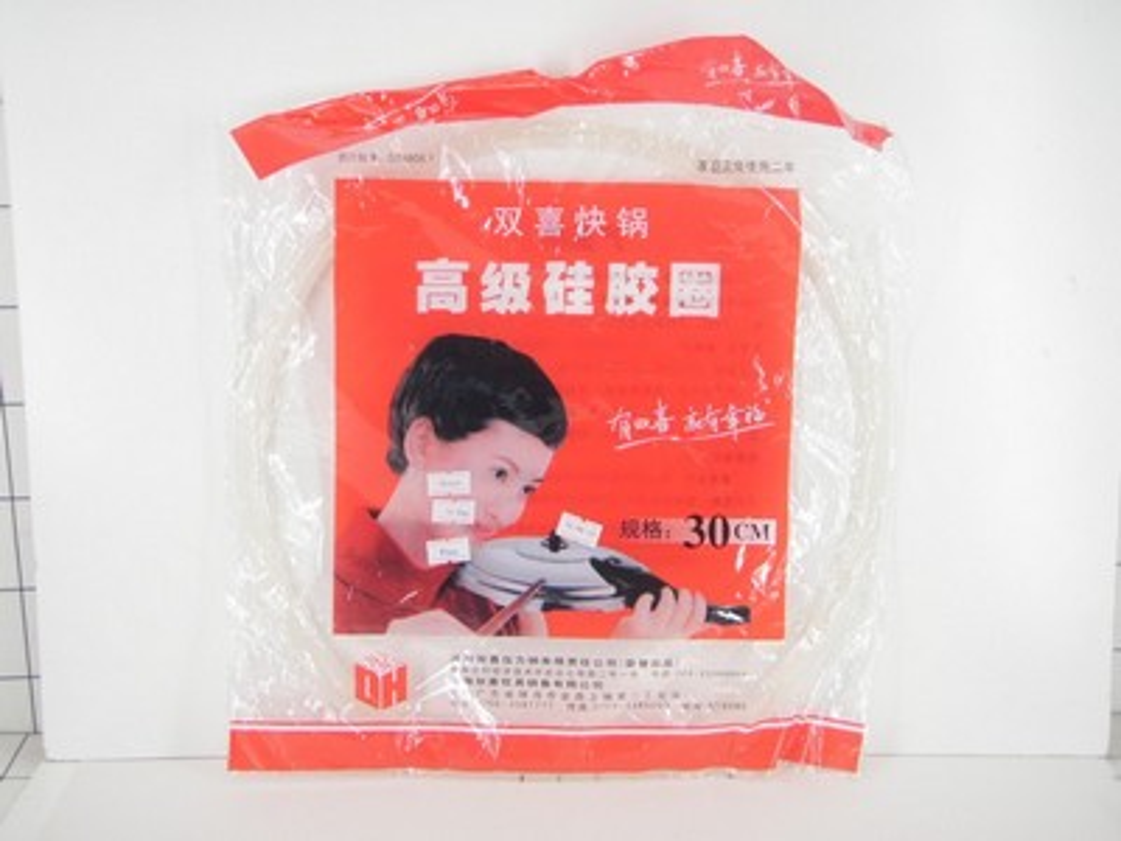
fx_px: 1652
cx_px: 560
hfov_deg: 37.5
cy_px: 420
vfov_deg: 28.6
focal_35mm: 51
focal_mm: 9.13
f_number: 4
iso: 100
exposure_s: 1/40
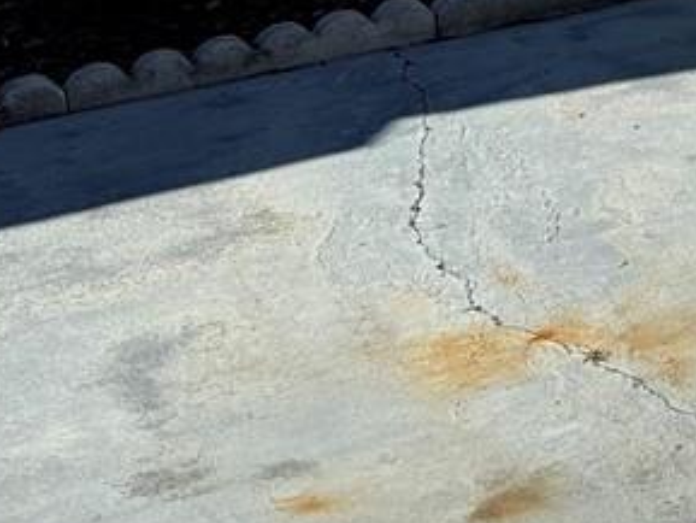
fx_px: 2675
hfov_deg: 12.5
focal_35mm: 133
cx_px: 1508
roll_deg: +1.0
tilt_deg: -11.0
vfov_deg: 10.6
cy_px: -352
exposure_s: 1/9091
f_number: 1.78
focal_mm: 6.76
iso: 80
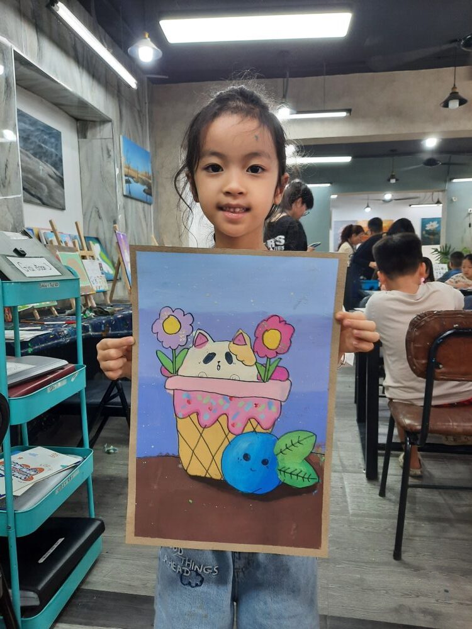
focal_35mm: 25
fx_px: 455
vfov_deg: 69.4
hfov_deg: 54.9
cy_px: 314
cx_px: 236
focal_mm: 4.6
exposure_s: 1/50
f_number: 2
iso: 80
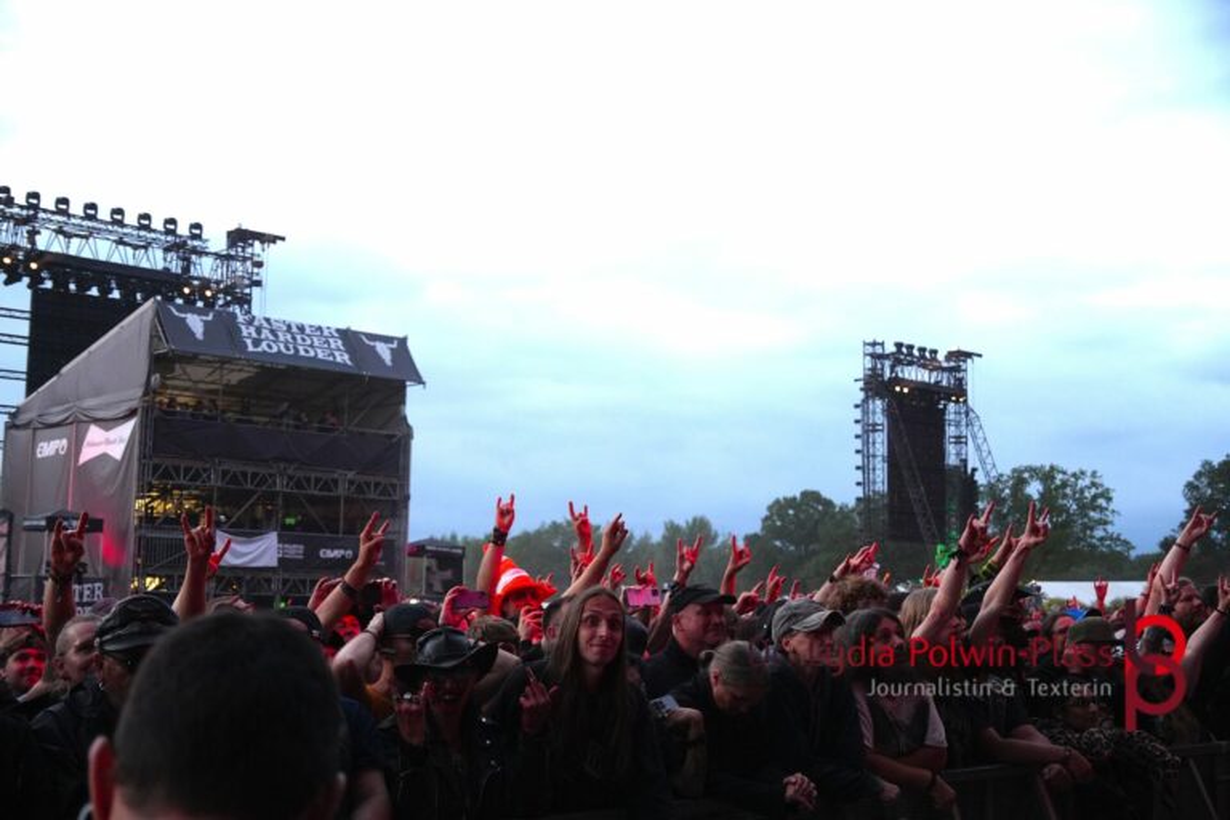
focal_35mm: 46
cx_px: 615
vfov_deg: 28.9
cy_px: 410
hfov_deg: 42.3
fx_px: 1589
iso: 3200
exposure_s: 1/160
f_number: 4
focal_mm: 31
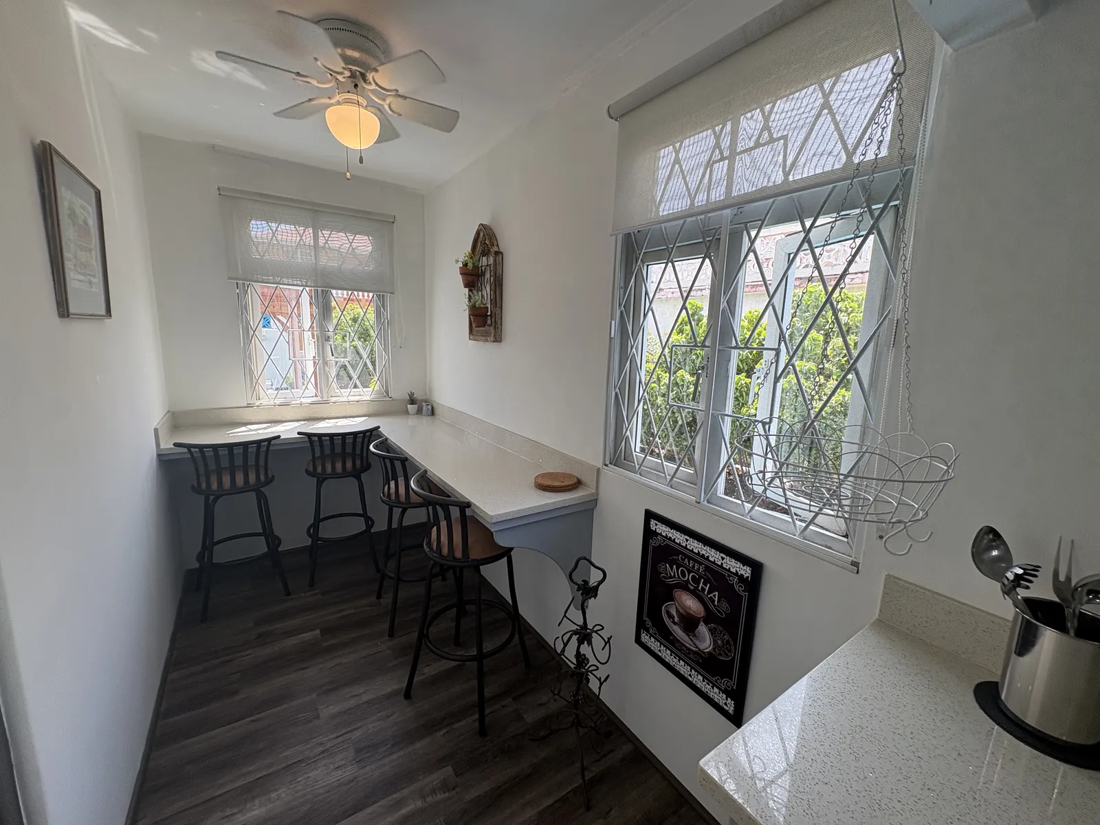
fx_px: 445
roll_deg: -1.6
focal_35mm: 14
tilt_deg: -9.5
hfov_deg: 102.1
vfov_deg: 85.7
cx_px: 550
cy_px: 412
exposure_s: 1/139
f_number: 2.2
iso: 40
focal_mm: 2.22
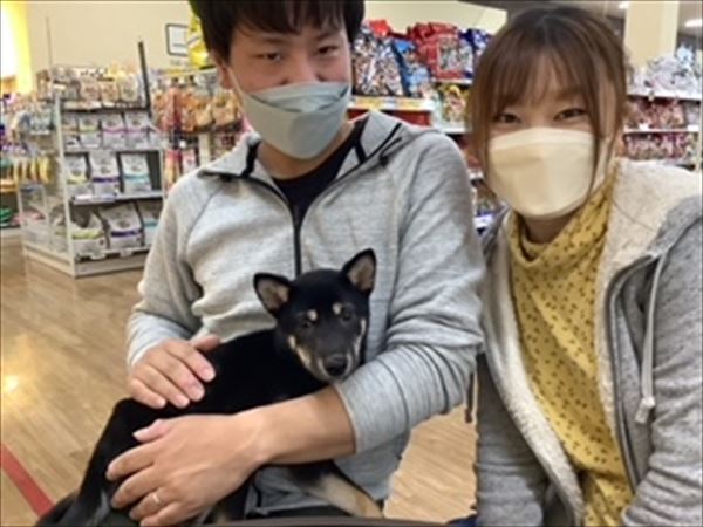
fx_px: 630
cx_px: 352
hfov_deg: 58.4
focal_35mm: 31
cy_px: 264
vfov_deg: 45.4
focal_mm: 3.3
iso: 250
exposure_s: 1/60
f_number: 2.4
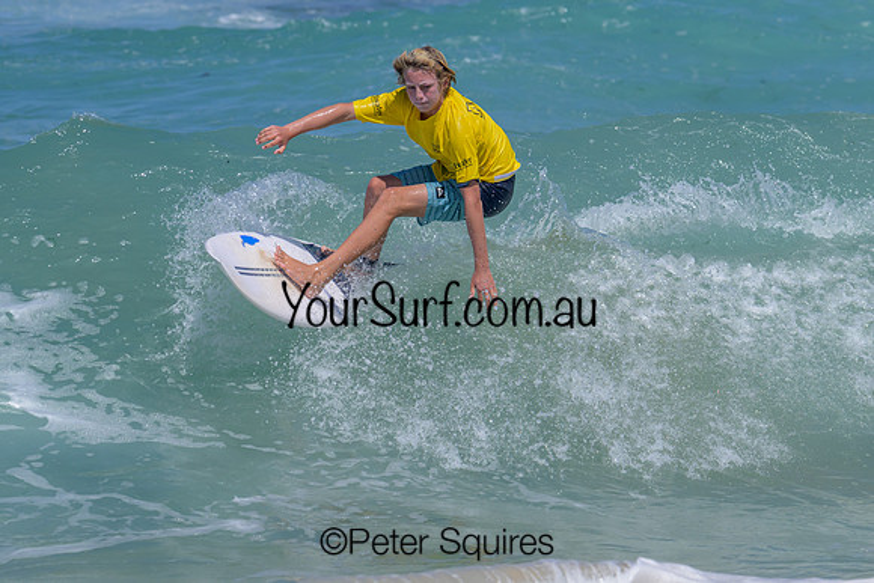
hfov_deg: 3.5
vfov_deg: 2.4
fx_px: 14103
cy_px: 235
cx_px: 513
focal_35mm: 581
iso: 560
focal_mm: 430
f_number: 11
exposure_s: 1/2000
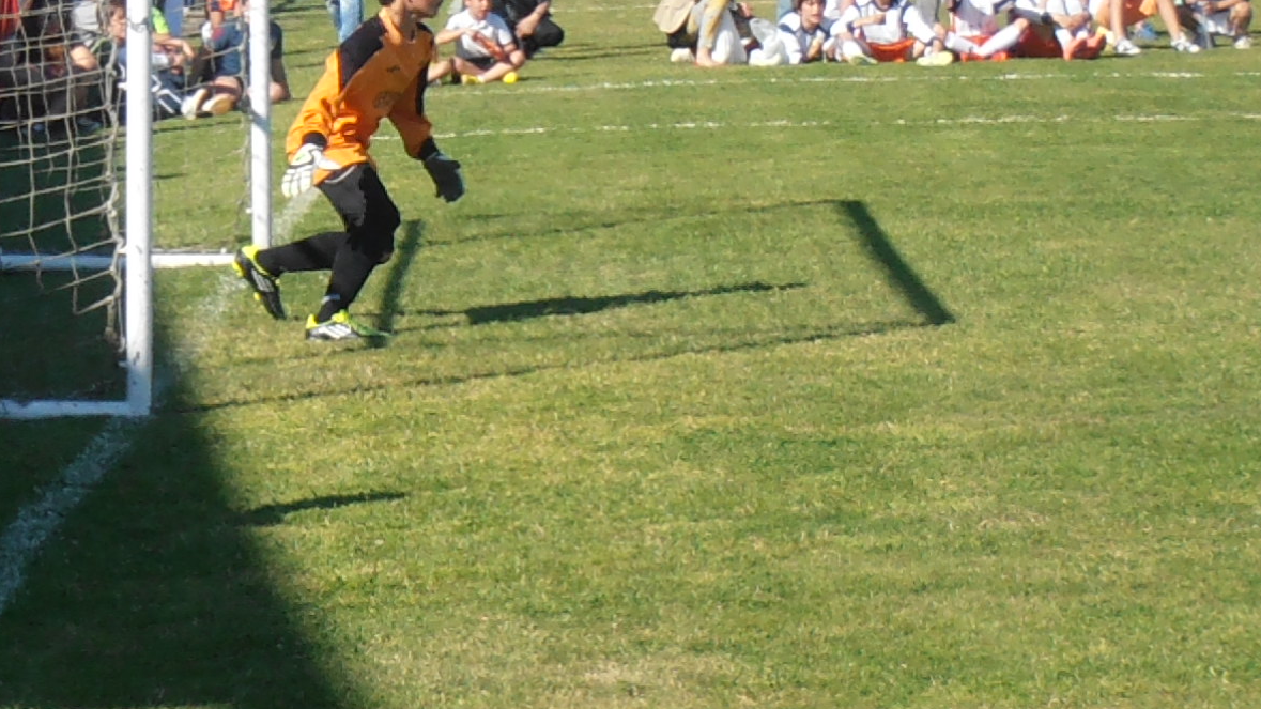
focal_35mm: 210
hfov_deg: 10.2
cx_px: 370
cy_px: 139
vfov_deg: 5.8
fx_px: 7021
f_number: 5.5
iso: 250
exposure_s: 1/1250
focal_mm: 19.64
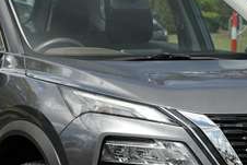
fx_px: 1915
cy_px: 122
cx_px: 127
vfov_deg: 4.9
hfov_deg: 7.4
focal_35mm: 279
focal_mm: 105
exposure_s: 1/1250
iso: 1000
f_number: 7.1
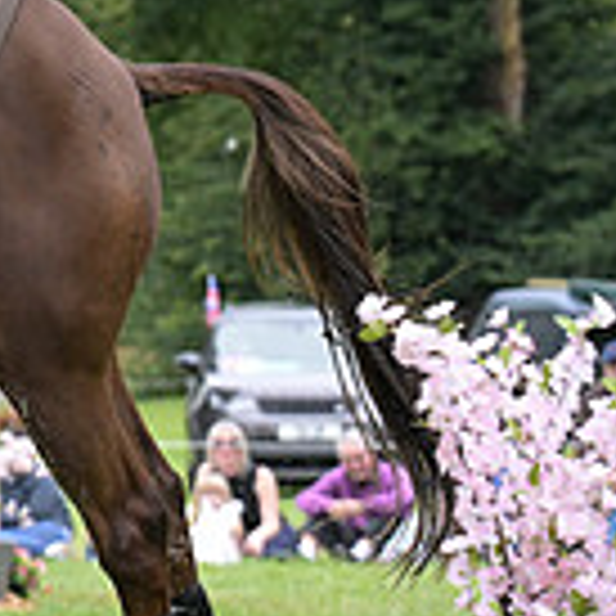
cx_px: -468
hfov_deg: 4.2
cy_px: -223
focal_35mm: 414
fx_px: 8335
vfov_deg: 4.2
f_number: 5.6
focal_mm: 115
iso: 2200
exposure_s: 1/1250
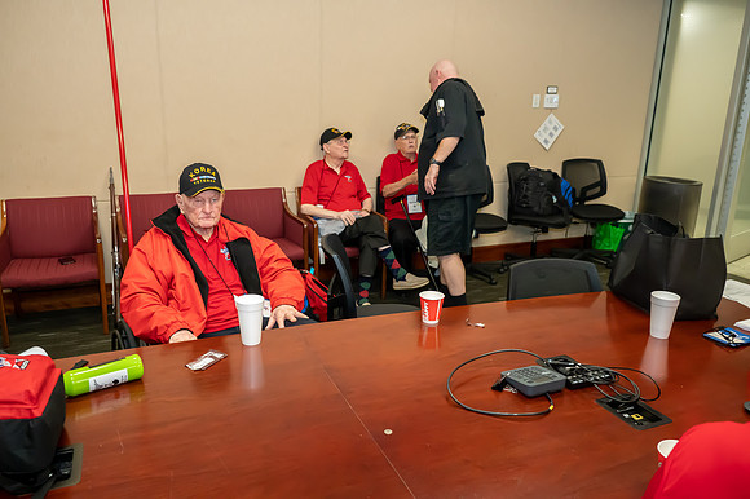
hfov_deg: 64.6
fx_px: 593
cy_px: 250
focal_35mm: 28
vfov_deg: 45.6
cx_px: 375
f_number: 5
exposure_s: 1/160
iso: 9000
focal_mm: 28.5
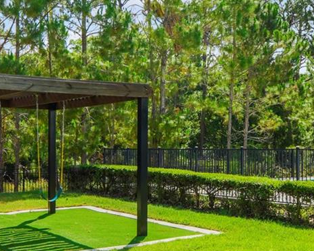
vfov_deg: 26.2
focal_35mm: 58
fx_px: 539
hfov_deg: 32.4
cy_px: 132
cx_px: 189
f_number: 5.6
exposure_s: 1/250
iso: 100
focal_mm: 12
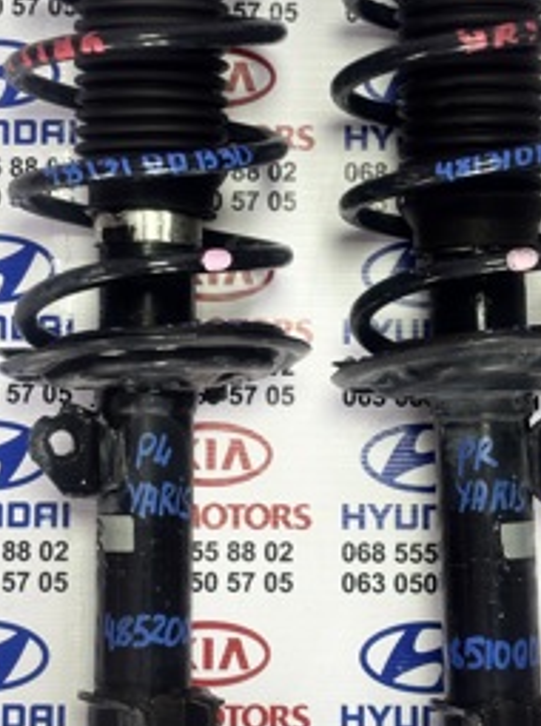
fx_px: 2051
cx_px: 326
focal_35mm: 98
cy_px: 356
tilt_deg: -85.6
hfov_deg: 15.0
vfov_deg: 20.1
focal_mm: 5.96
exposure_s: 1/60
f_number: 1.6
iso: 80
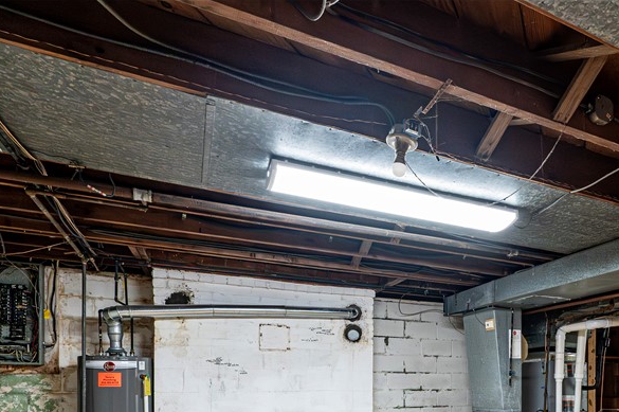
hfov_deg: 65.8
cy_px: 382
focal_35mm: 26
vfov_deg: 44.4
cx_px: 452
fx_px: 447
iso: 4000
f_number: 9
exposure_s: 1/40
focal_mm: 14
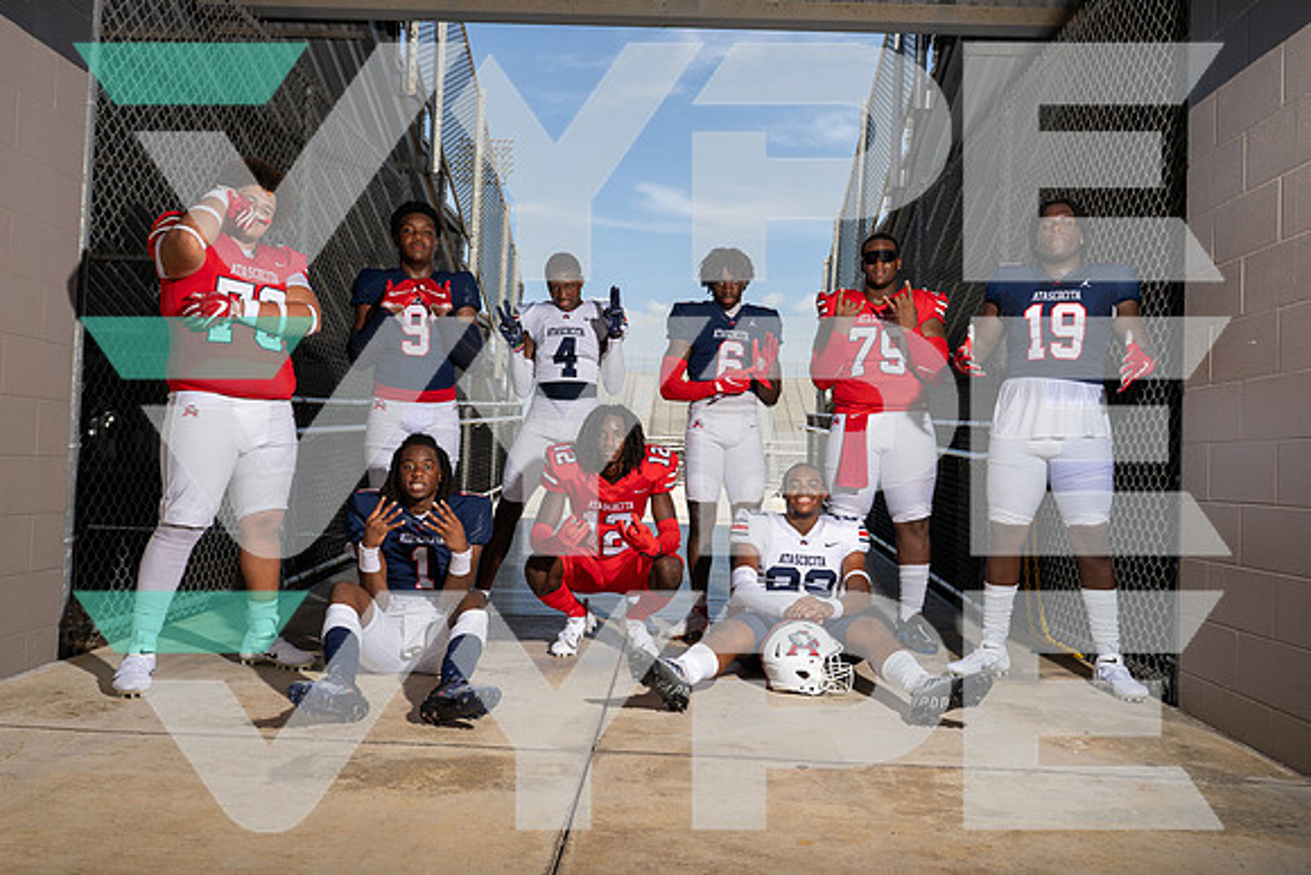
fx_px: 1056
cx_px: 656
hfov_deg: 63.6
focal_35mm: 29
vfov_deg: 45.0
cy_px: 438
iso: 160
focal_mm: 29
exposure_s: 1/250
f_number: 10
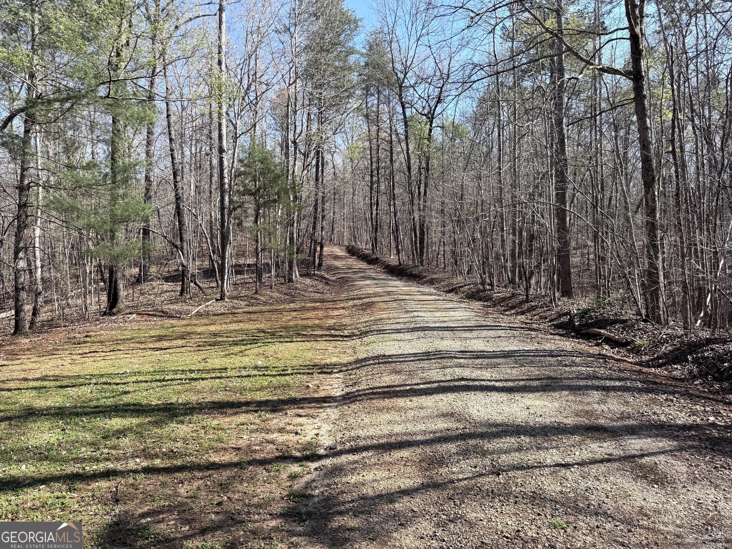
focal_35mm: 24
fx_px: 508
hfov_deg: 71.6
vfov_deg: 56.8
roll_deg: +1.1
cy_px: 274
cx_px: 366
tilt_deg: -0.3
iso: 80
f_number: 1.78
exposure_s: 1/1456
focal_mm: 6.76
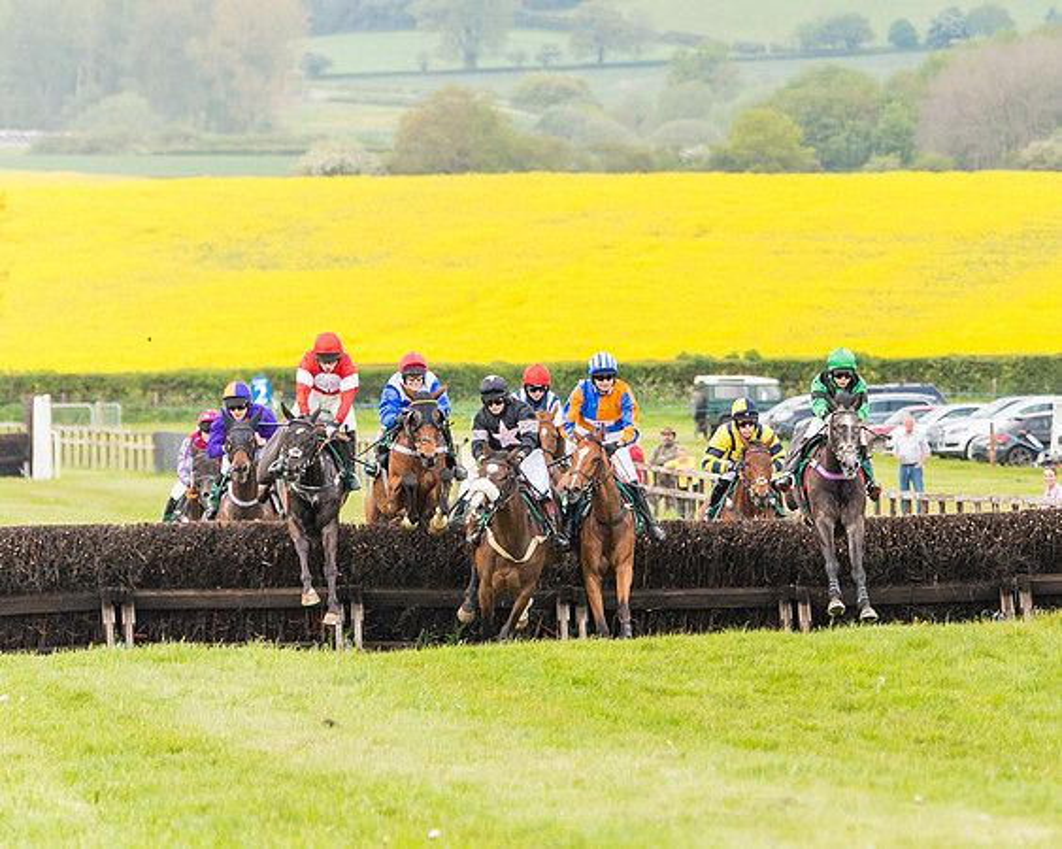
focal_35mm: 386
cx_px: 877
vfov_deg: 4.0
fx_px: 12127
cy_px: 380
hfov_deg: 5.0
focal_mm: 155
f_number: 4
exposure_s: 1/1250
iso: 640
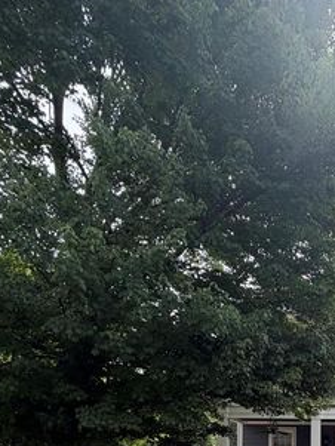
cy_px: 459
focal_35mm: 31
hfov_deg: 38.6
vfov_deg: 47.1
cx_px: 357
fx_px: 400
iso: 40
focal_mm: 2.22
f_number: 2.2
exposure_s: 1/502
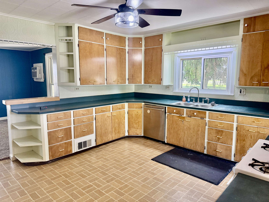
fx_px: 187
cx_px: 134
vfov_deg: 56.8
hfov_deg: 71.6
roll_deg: -0.1
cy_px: 101
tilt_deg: -6.5
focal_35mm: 24
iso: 400
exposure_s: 1/120
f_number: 1.78
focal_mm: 6.76
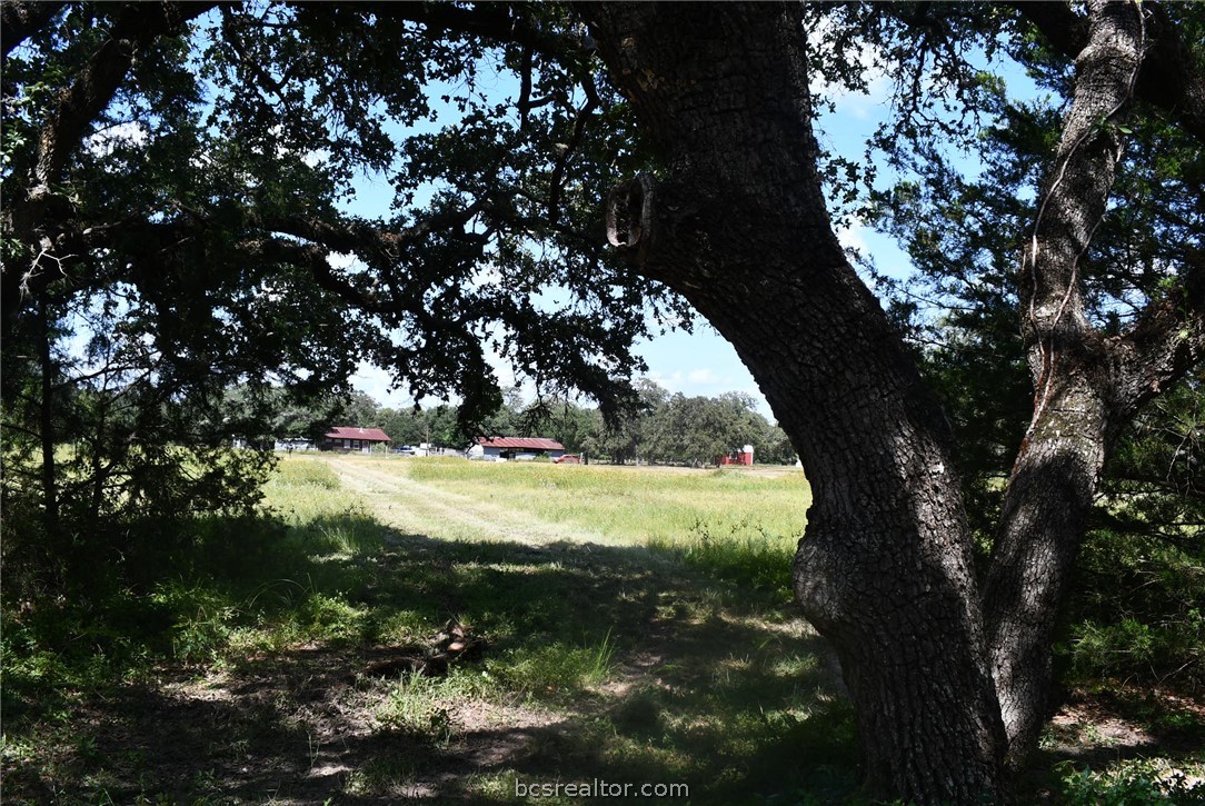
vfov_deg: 36.9
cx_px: 602
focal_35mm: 36
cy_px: 403
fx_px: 1206
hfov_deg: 53.1
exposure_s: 1/250
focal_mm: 18
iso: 160
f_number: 8
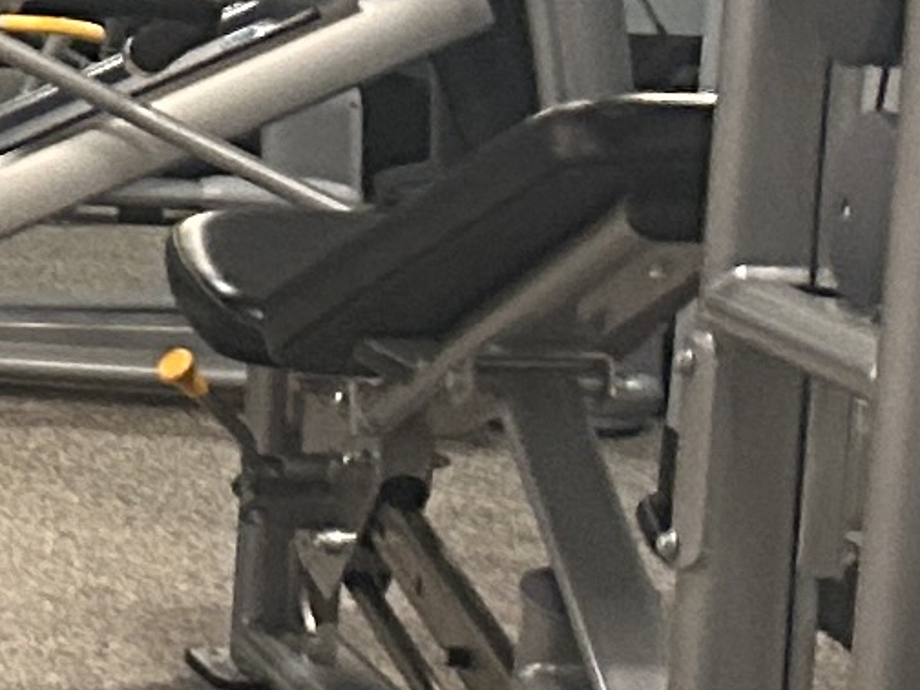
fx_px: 5528
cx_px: -1902
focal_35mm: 208
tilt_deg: -7.9
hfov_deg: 8.1
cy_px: 119
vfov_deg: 7.1
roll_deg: +0.0
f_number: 1.5
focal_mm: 5.7
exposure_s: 1/40
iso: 500
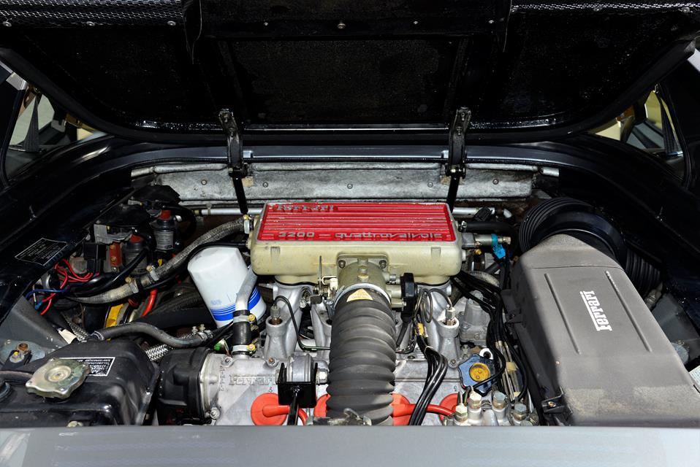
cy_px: 234
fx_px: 681
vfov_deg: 37.9
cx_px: 350
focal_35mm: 35
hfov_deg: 54.4
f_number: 7.1
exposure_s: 1/160
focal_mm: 35
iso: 100
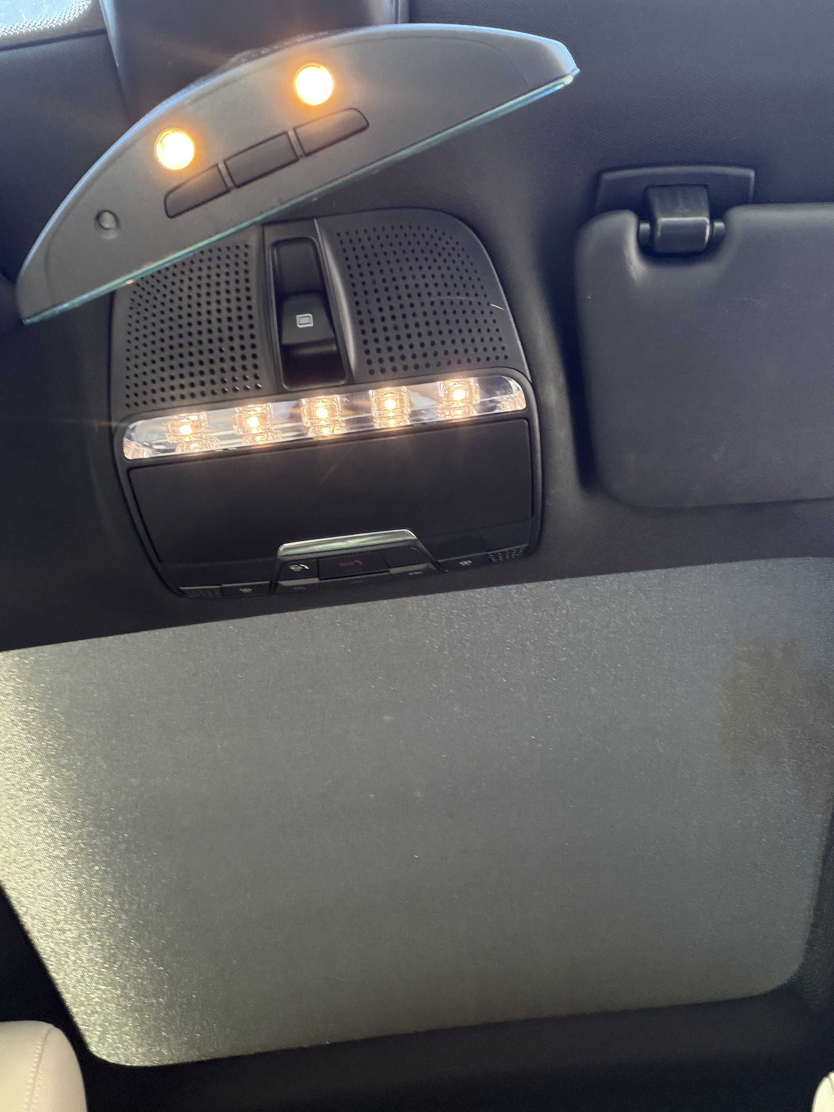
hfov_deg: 46.8
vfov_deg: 60.0
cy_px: 556
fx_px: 964
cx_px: 417
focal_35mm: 30
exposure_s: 1/60
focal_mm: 2.71
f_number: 1.9
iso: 100
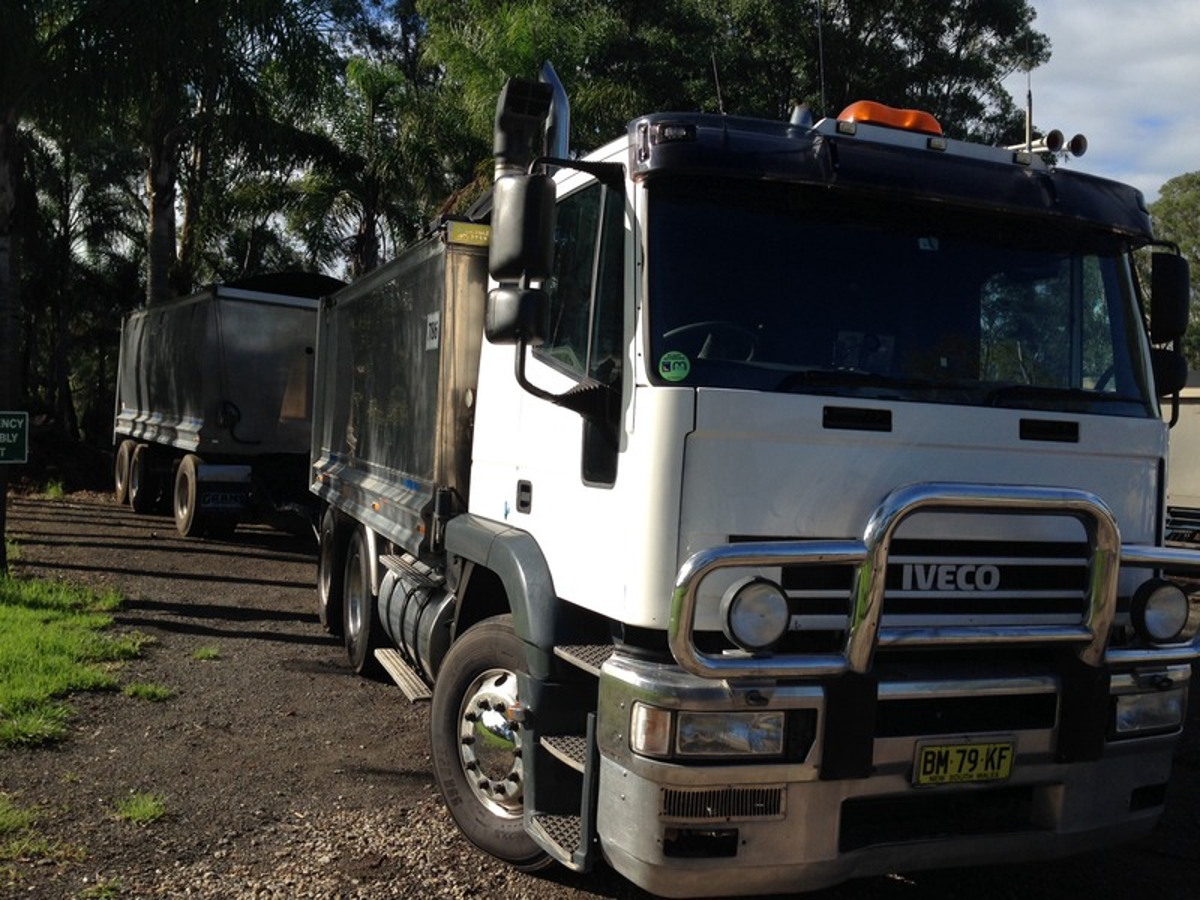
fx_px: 1144
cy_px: 450
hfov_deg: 55.4
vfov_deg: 42.9
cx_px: 600
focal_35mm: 33
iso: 50
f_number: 2.4
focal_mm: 4.12
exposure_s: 1/1355
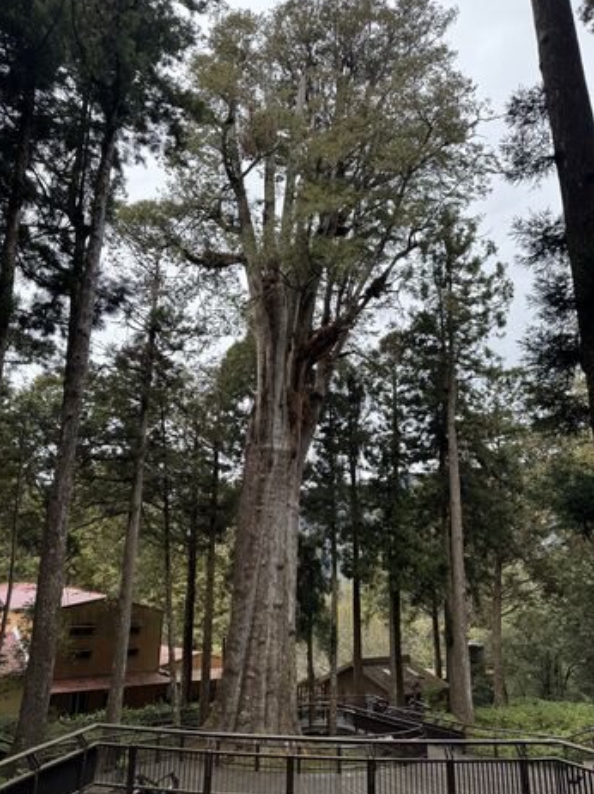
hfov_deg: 53.0
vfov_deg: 67.3
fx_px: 595
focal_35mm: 26
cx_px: 274
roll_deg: -2.2
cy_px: 382
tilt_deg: +19.8
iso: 80
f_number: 1.78
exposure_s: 1/598
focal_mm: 6.76
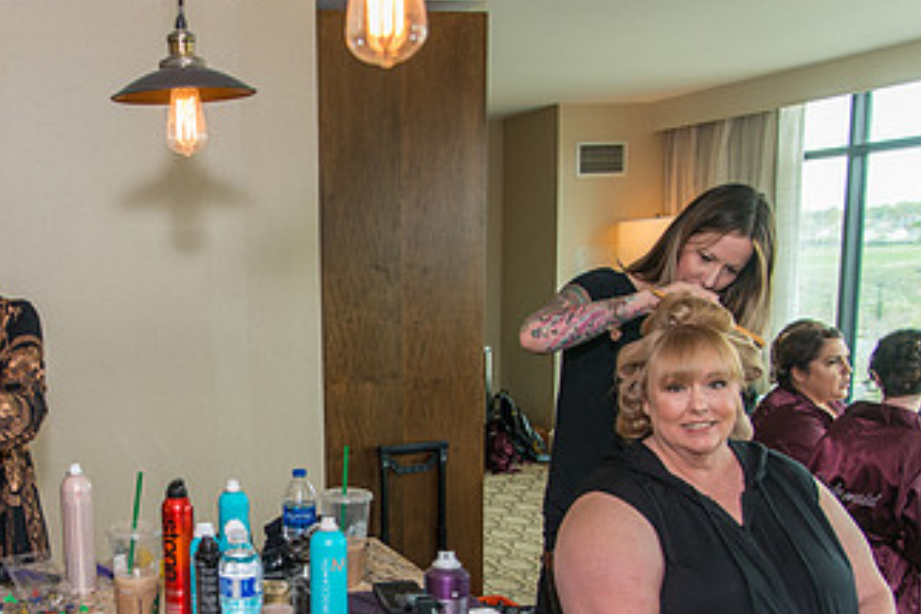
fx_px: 1100
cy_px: 465
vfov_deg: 30.6
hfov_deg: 43.9
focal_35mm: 43
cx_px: 227
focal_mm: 24
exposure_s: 1/200
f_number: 4
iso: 400
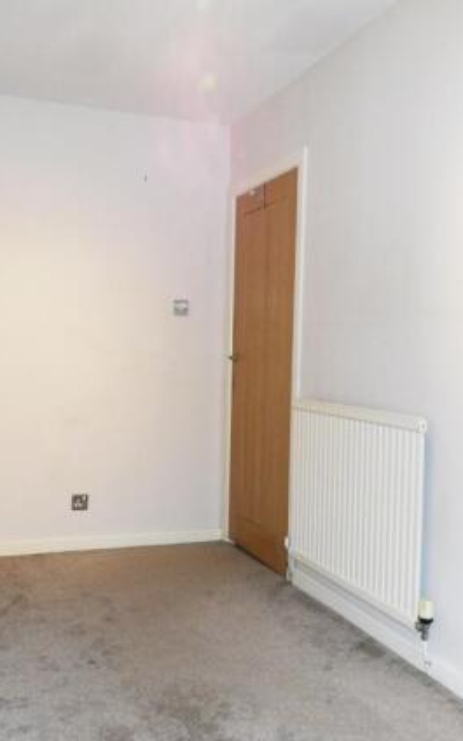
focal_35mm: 35
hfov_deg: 36.3
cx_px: 225
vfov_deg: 55.3
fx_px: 707
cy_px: 368
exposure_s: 1/15
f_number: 4.1
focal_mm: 4.3
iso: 200
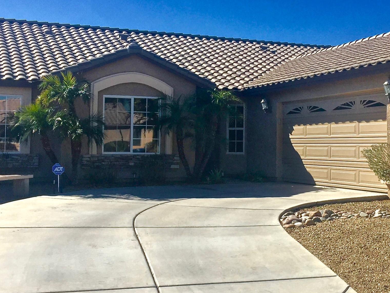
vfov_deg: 25.7
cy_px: 132
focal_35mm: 57
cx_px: 241
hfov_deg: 33.6
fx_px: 642
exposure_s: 1/2198
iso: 32
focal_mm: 4.15
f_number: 2.2
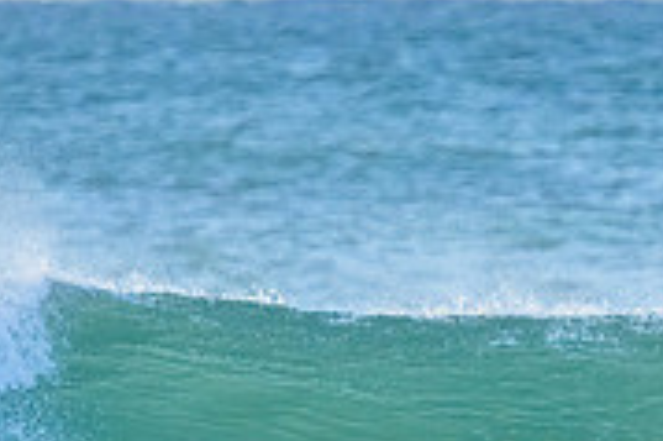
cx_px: 374
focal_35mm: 2270
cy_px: 561
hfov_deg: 0.9
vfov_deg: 0.6
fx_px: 41767
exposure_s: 1/1600
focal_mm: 700
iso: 5600
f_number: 11
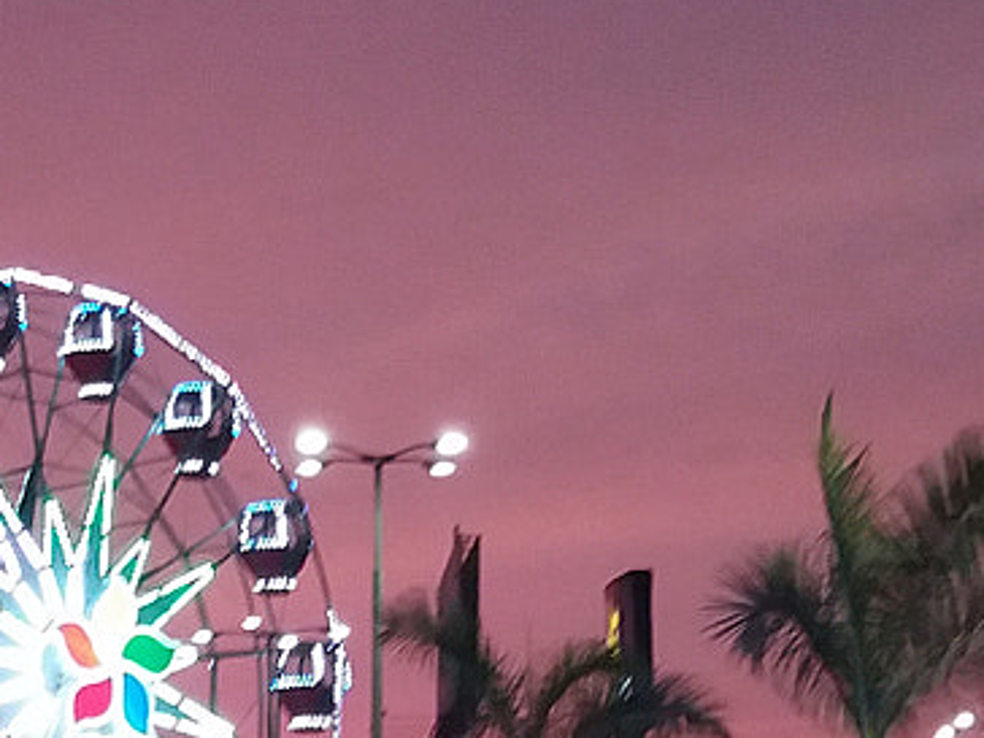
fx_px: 3496
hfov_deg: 15.7
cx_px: 0
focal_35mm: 123
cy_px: 870
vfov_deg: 11.8
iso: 200
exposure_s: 1/17
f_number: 1.9
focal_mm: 3.7
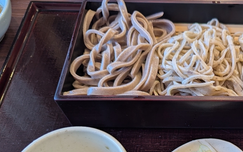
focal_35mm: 44
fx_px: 291
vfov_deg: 27.9
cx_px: 206
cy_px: 142
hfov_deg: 42.5
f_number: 1.85
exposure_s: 1/23.4
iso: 159
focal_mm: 6.81
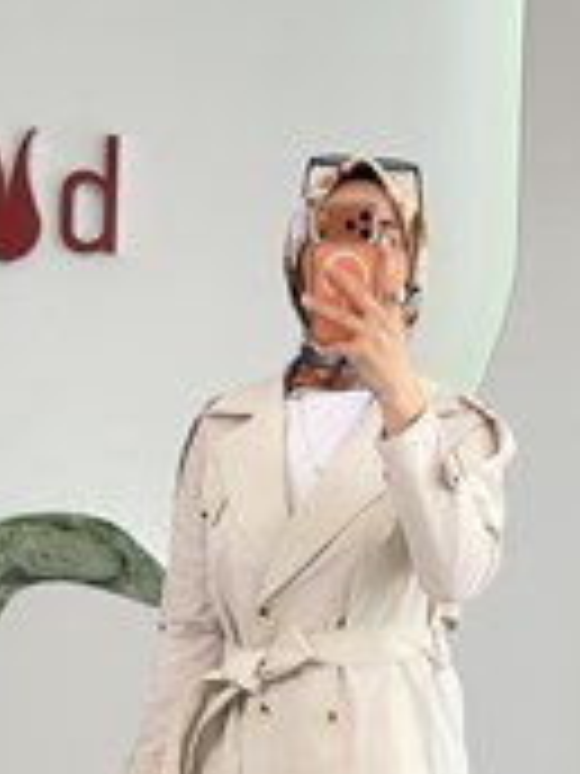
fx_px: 2569
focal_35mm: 115
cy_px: 695
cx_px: 297
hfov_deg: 12.9
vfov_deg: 16.9
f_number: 1.78
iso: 50
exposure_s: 1/149
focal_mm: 6.76
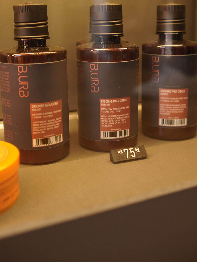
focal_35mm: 47
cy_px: 79
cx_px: 90
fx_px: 354
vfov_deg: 40.0
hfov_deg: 31.1
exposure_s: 1/60
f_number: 2.8
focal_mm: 23
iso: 160
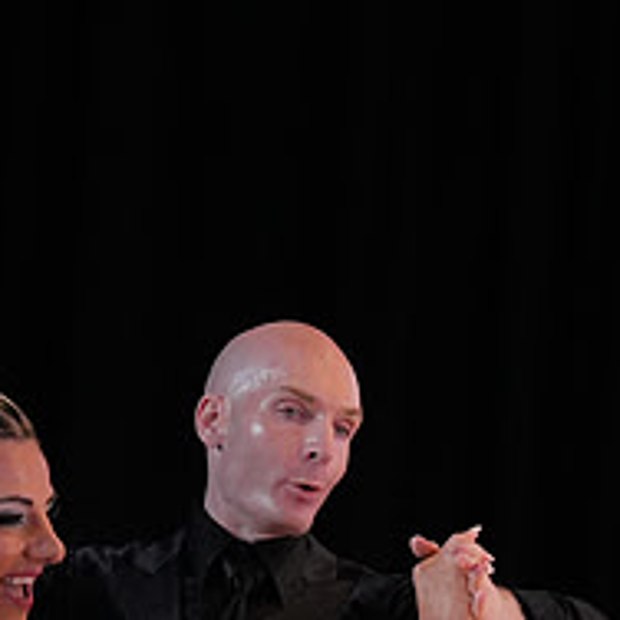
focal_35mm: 451
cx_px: 104
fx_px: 9139
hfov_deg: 3.9
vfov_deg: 3.9
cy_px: 953
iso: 3200
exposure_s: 1/500
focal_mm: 115
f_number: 4
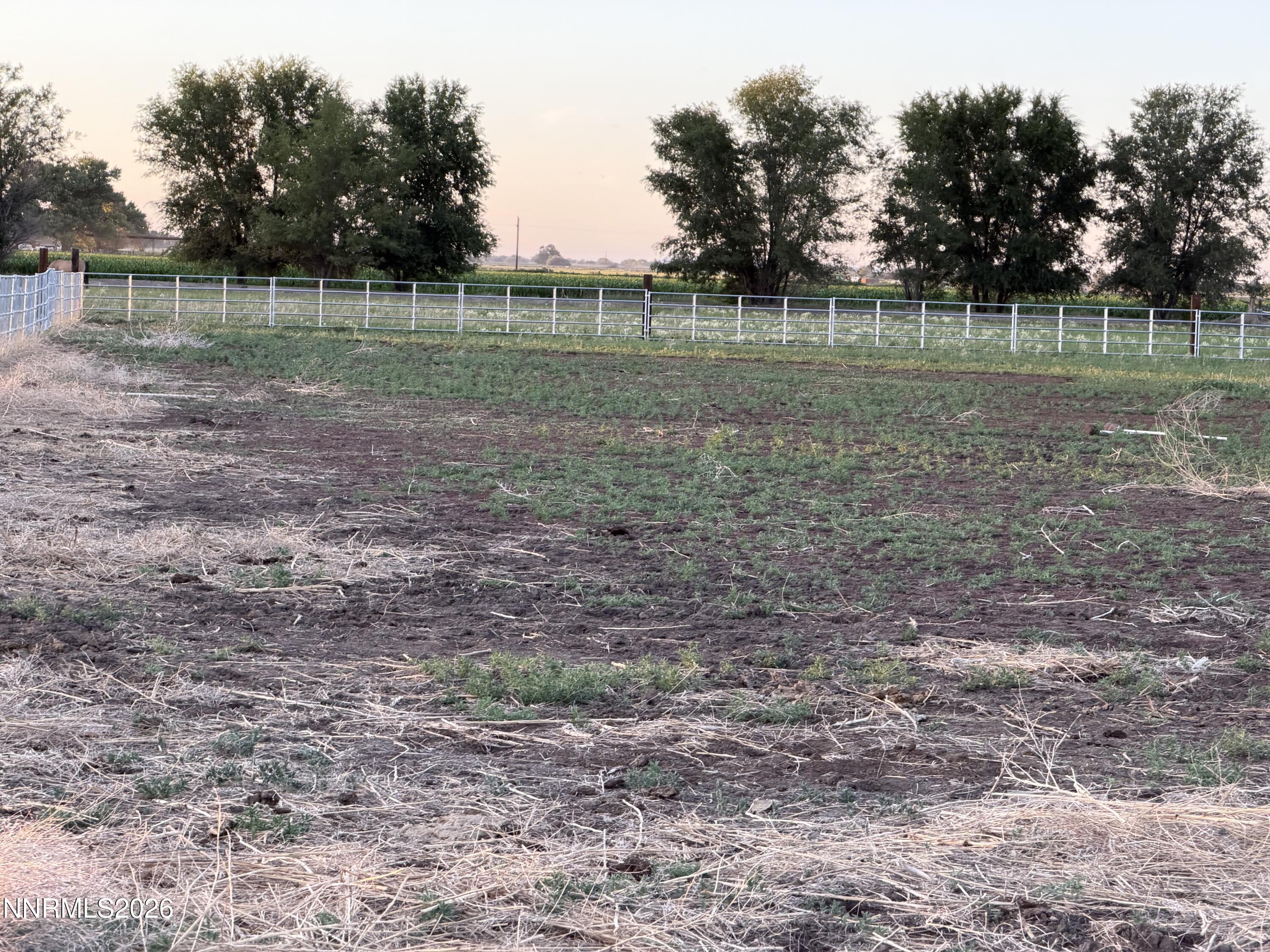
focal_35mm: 100
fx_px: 3669
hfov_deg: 19.6
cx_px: 635
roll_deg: -2.2
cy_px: 476
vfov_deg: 14.8
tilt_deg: -3.8
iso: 125
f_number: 2.8
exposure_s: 1/121
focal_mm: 16.89
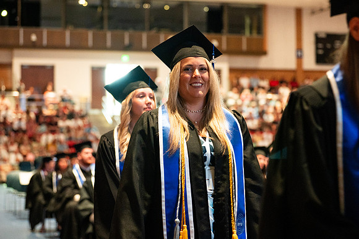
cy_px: 116
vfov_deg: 16.3
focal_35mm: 84
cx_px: 199
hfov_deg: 24.2
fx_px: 835
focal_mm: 70
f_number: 2.8
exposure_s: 1/125
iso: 3200
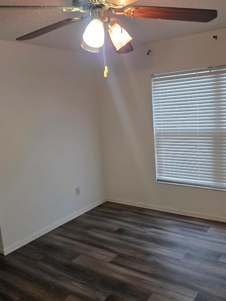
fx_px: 270
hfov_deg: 45.3
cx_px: 131
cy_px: 151
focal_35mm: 31
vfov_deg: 58.4
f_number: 1.7
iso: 400
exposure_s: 1/120
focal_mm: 6.3
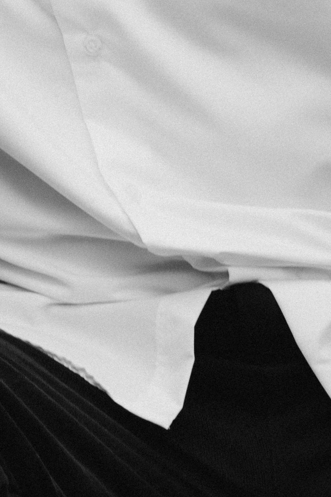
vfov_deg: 9.8
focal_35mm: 209
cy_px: 54
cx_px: -48
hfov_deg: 6.5
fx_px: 2884
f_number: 7.1
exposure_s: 1/400
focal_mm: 58
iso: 400
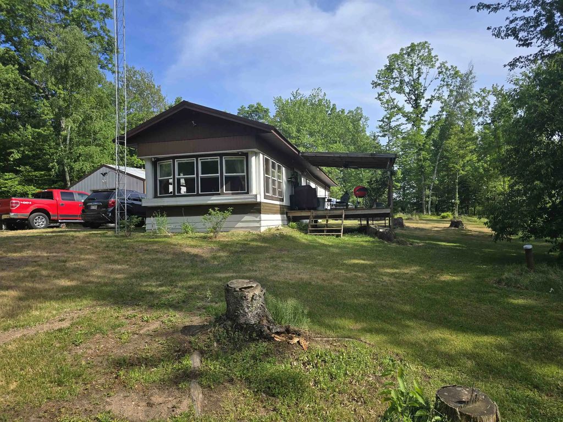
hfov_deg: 73.9
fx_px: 374
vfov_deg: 58.9
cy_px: 211
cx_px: 282
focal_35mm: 23
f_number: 1.7
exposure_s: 1/494
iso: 12
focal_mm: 6.3
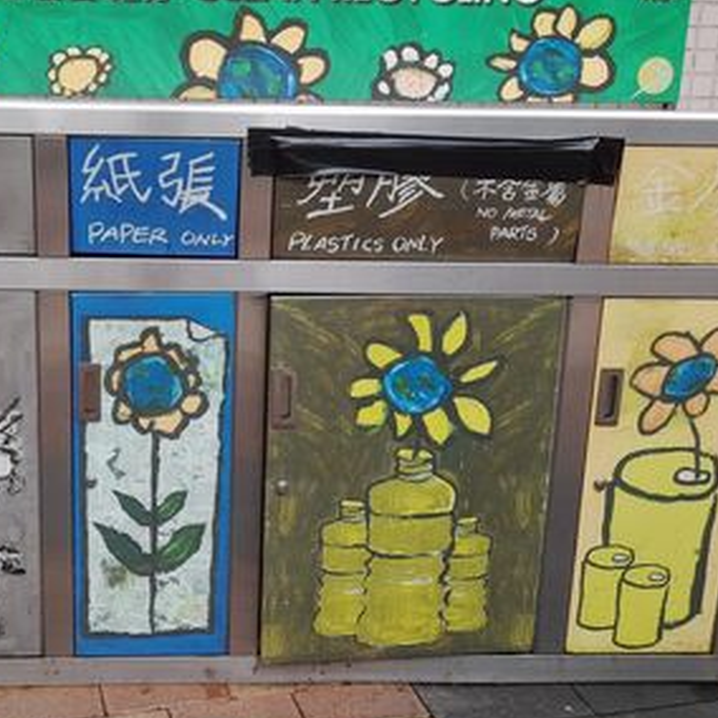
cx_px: 205
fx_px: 986
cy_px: 297
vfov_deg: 39.9
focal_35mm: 42
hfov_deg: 39.2
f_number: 2
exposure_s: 1/50
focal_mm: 4.6
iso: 25
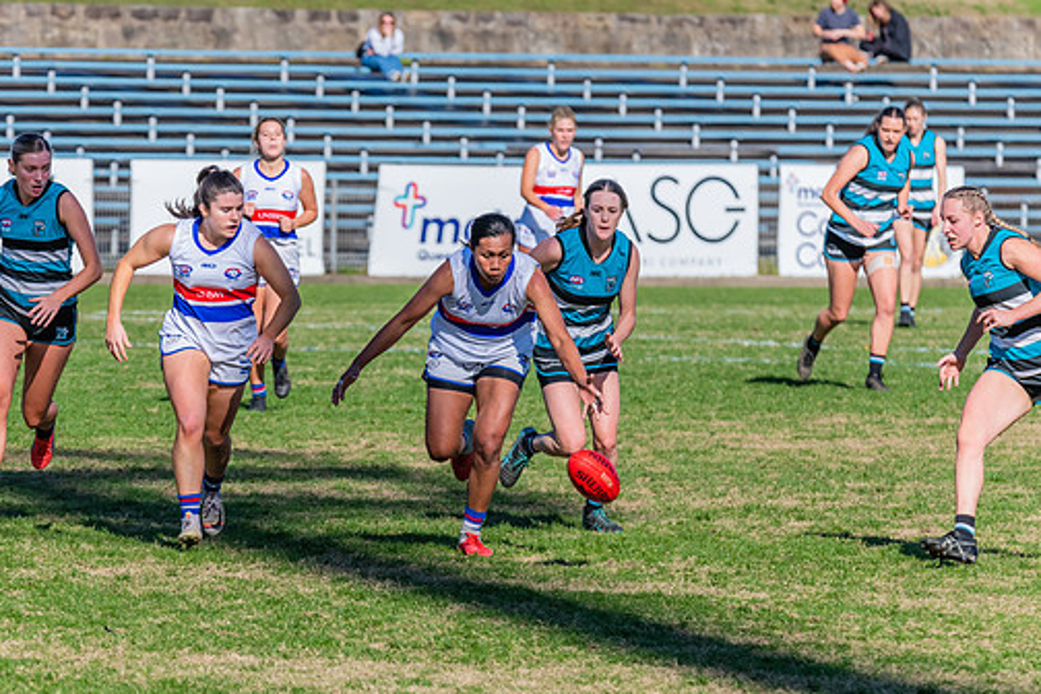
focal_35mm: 426
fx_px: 12318
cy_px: 380
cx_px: 466
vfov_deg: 3.2
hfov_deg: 4.8
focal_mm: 350
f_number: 11
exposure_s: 1/1600
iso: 800
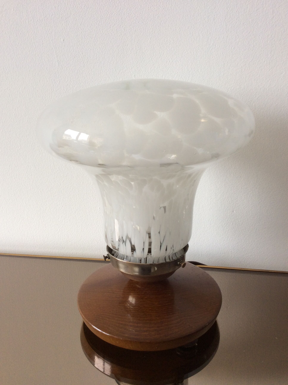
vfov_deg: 56.9
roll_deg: +2.1
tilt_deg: -20.5
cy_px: 192
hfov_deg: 44.1
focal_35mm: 32
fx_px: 356
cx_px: 144
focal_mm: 3.3
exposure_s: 1/33
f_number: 2.4
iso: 40
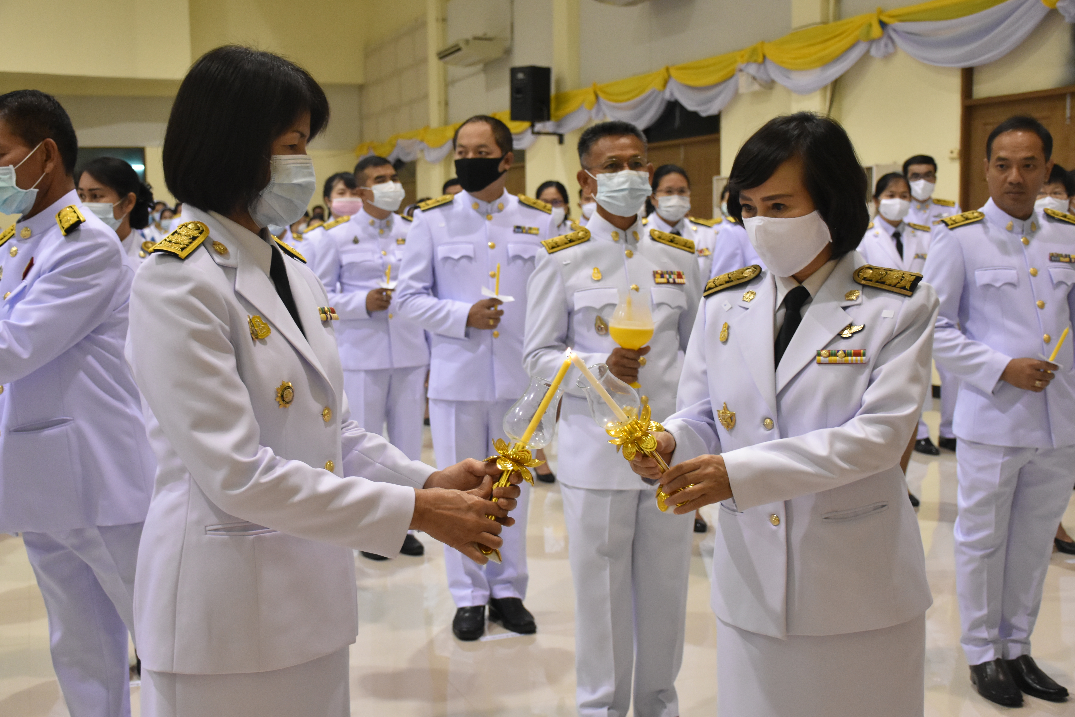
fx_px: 1344
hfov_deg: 43.6
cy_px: 358
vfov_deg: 29.9
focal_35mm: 45
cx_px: 538
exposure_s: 1/80
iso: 2000
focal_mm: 30
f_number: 4.5
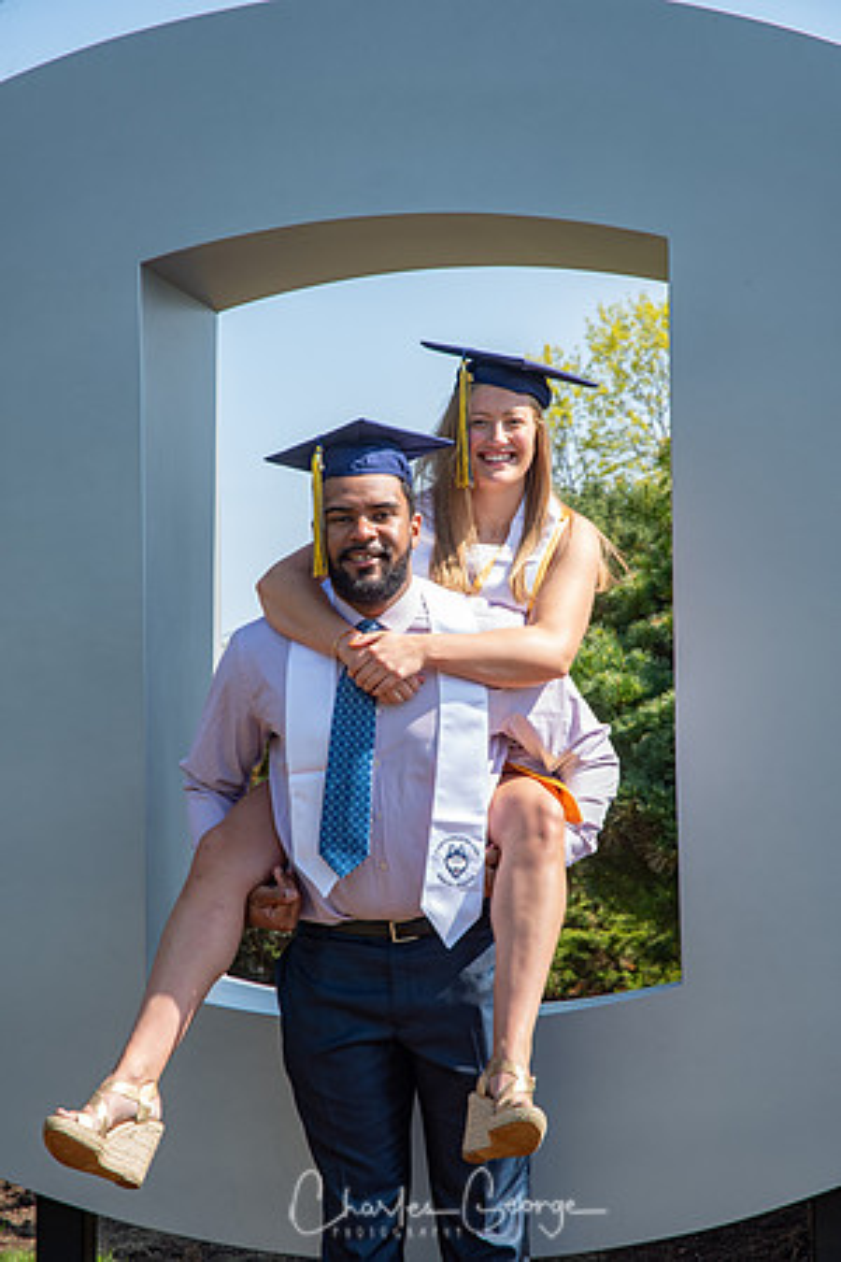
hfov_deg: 14.7
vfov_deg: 21.9
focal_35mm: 93
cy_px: 631
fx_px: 3259
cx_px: 420
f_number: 6.3
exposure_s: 1/160
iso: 100
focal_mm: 62
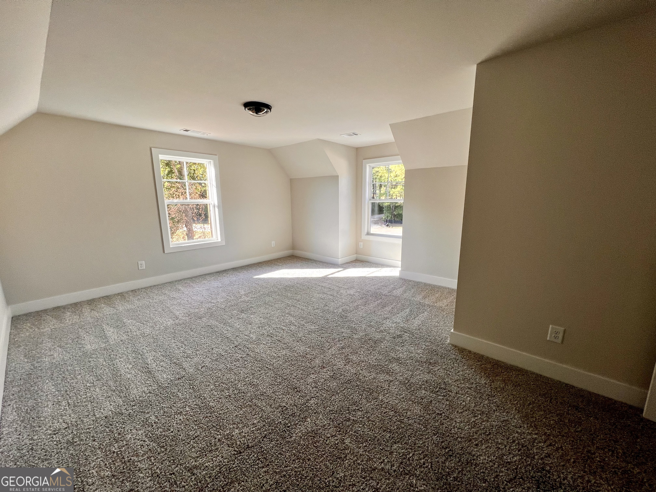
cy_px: 246
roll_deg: +0.1
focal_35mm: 13
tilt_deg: -10.4
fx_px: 246
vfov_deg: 89.9
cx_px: 328
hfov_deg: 106.2
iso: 64
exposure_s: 1/120
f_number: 1.8
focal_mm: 1.57
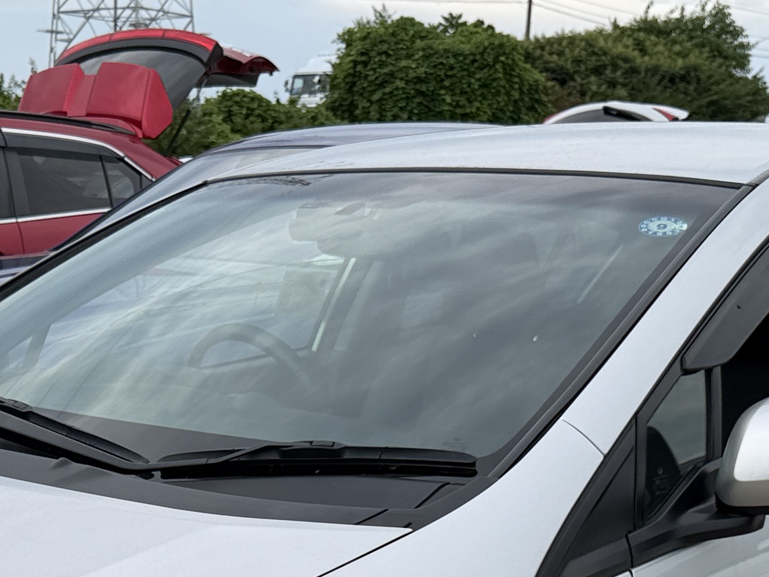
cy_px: 785
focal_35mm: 73
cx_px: 224
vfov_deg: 18.5
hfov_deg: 26.4
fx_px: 1621
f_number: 1.78
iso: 80
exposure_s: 1/3021
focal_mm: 6.76
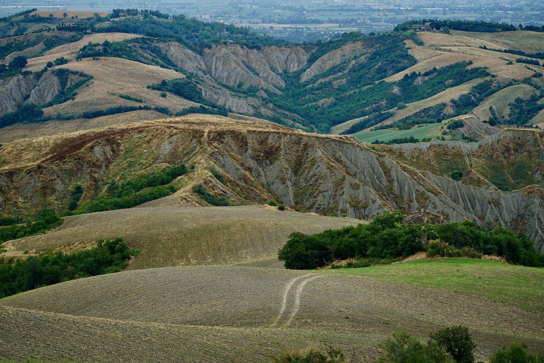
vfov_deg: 10.6
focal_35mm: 130
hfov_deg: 15.8
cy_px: 182
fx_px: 1965
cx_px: 272
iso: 640
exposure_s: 1/500
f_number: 6.3
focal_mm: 130
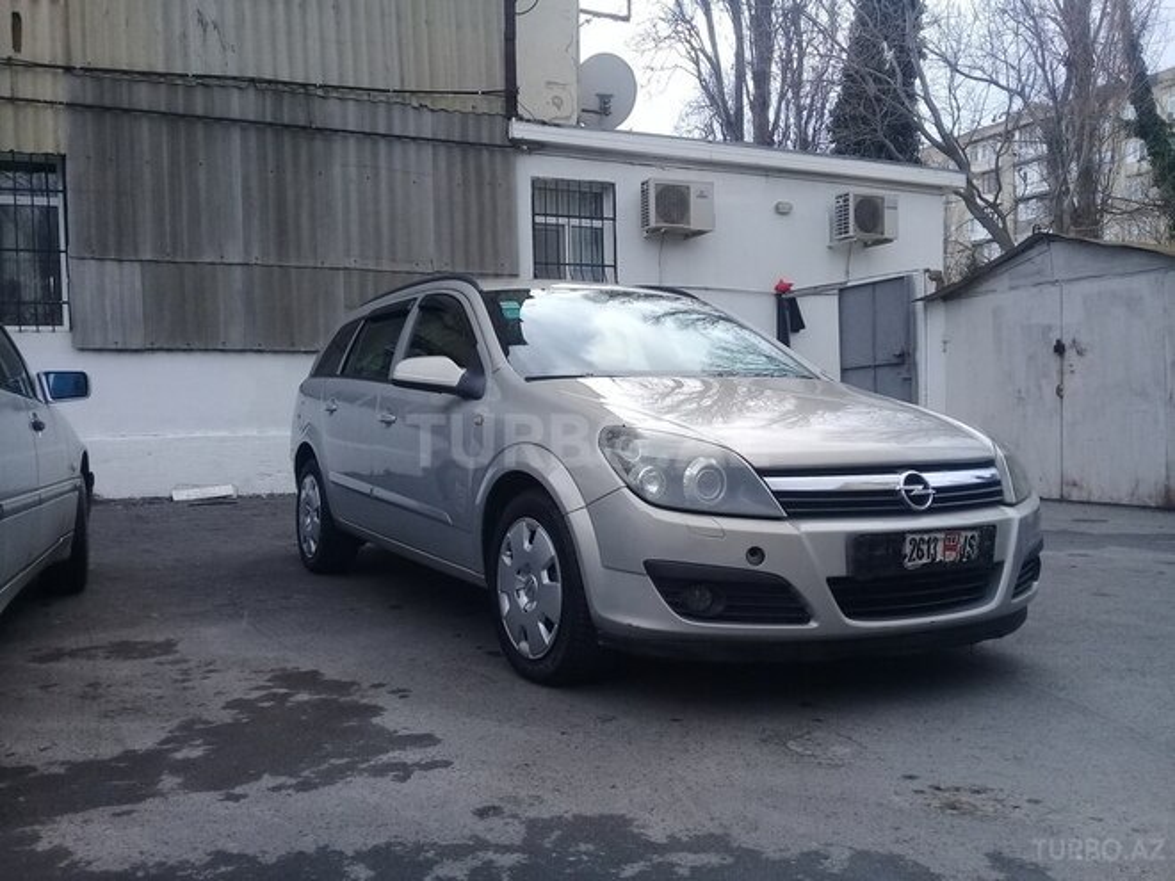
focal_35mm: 31
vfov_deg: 45.4
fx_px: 1052
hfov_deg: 58.4
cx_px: 588
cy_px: 440
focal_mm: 3.3
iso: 50
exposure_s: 1/524
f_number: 2.2
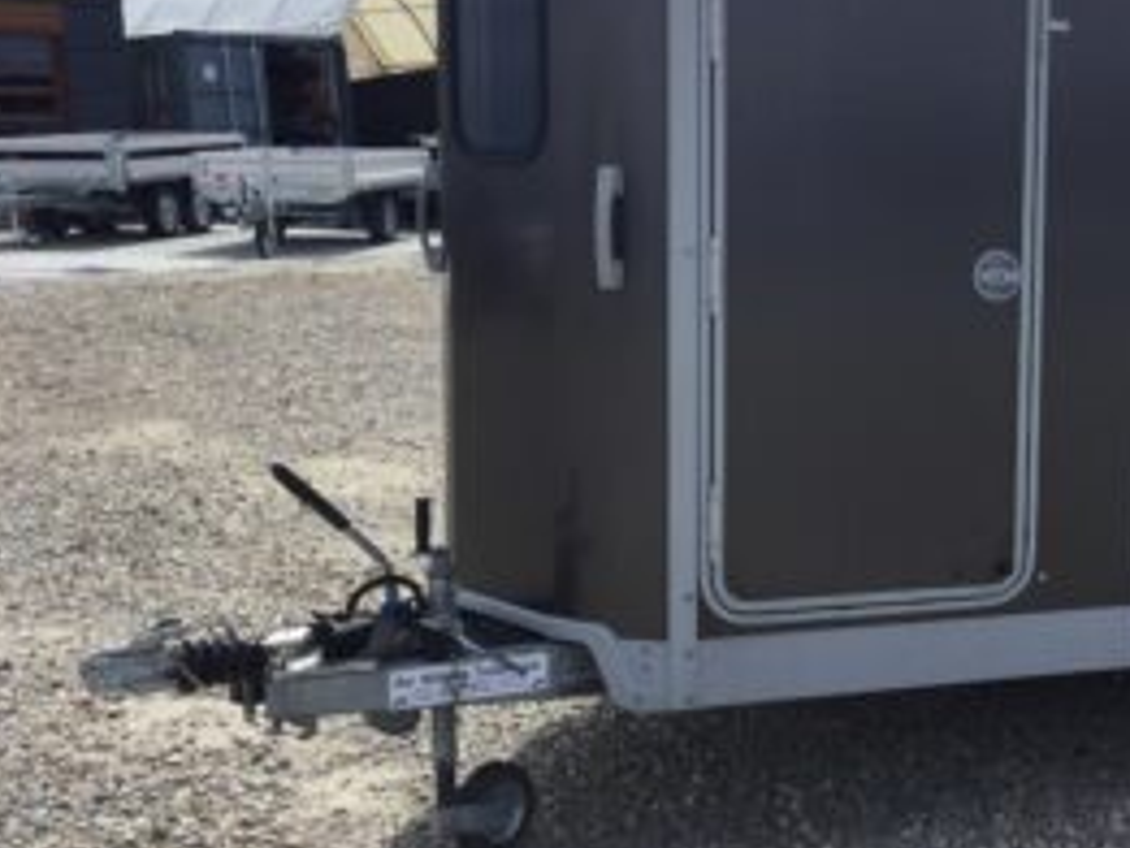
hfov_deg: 36.3
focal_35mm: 51
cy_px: 370
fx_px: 1666
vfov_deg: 28.6
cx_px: 896
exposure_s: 1/1335
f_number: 2.4
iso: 25
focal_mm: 3.3
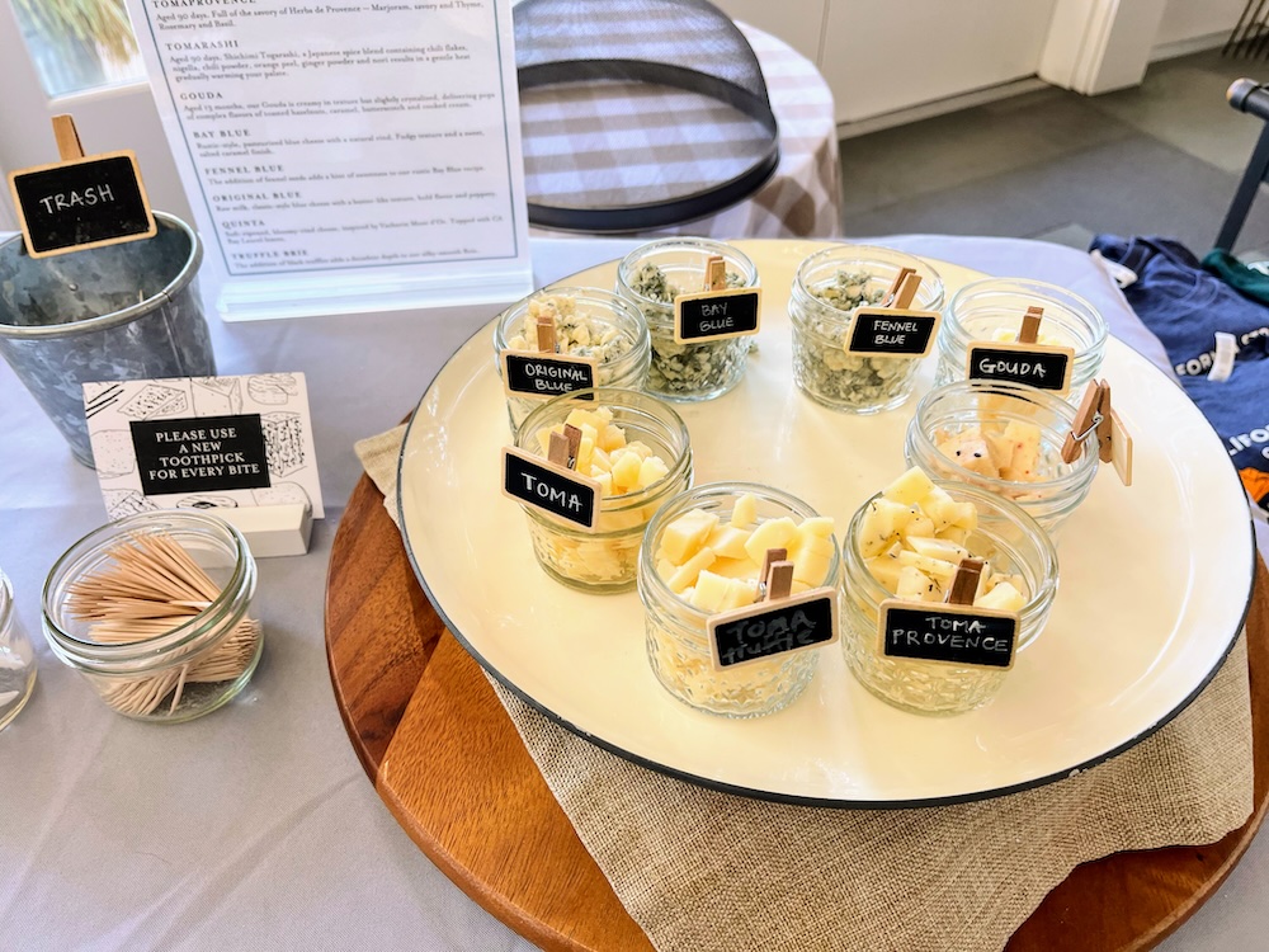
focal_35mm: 26
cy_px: 476
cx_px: 634
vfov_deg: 53.1
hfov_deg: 67.3
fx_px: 953
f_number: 1.6
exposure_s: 1/120
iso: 100
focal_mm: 5.1
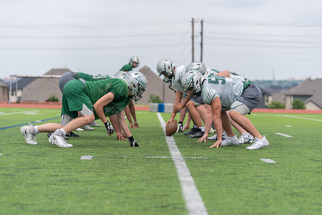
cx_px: 161
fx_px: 1065
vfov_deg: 11.5
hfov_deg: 17.2
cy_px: 108
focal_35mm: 119
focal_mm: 119
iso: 160
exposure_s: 1/1250
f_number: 3.5
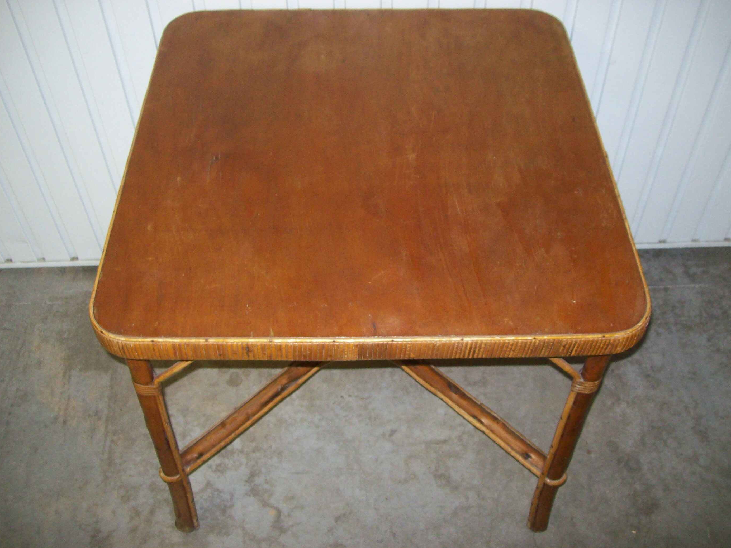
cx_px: 364
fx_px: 781
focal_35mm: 37
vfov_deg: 38.7
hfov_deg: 50.1
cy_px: 271
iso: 200
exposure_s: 1/64
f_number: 2.7
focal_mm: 6
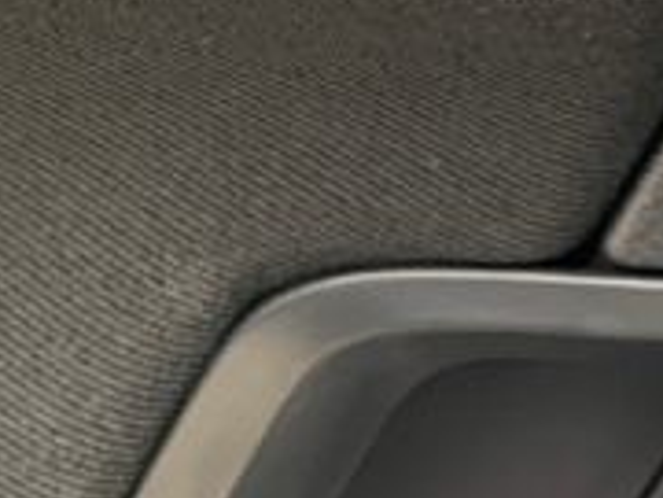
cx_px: 1794
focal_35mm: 148
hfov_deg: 10.6
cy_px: 564
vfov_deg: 9.9
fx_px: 2835
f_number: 1.8
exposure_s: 1/108
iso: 100
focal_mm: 4.25
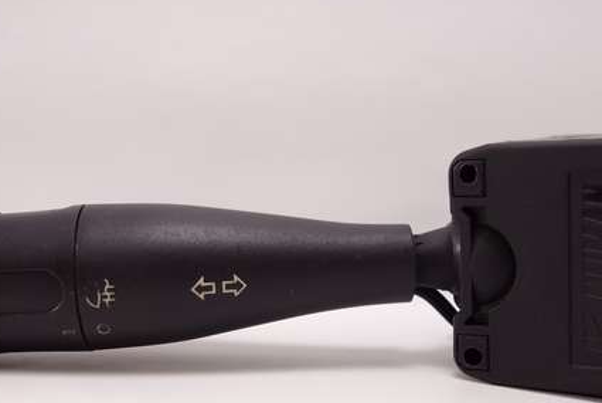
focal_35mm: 54
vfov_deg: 25.0
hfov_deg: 36.8
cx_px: 333
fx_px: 904
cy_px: 258
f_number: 2.2
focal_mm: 10.4
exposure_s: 1/100
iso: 125
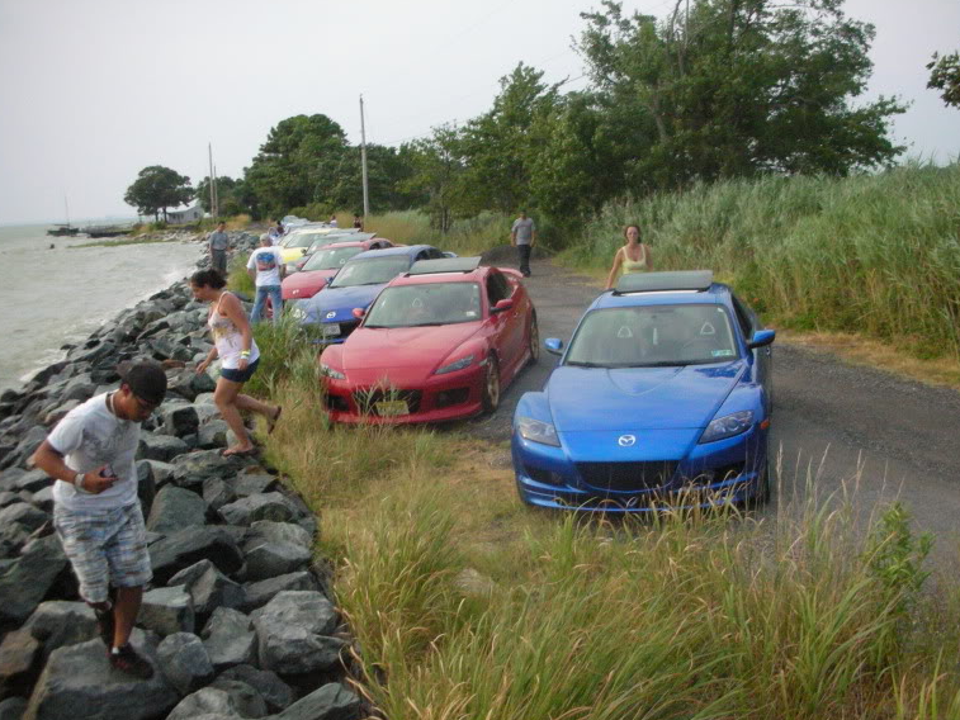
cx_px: 491
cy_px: 374
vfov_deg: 38.7
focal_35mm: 37
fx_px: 1026
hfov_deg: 50.1
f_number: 8.5
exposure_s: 1/129
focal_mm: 5.8
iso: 400
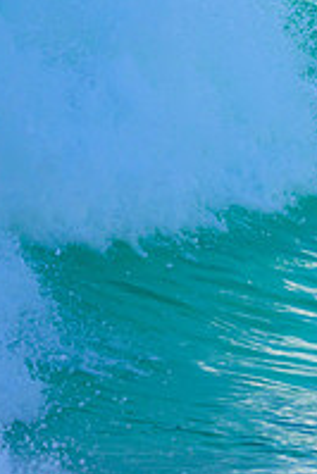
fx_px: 32434
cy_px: 14
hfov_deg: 0.6
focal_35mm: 2460
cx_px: 620
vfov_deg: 0.8
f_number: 6.3
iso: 720
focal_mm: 800
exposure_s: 1/2500
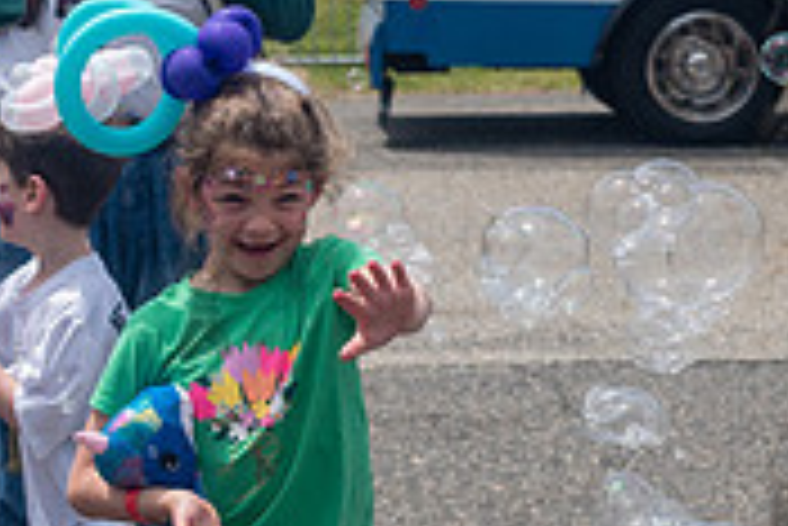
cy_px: 281
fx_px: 2541
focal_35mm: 116
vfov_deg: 11.8
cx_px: 203
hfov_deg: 17.5
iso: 200
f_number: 4.5
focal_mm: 35
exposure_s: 1/1600
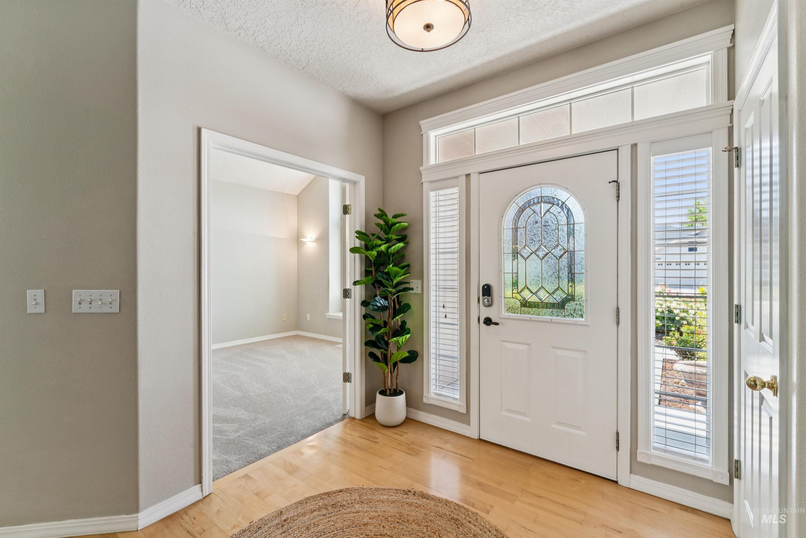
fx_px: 356
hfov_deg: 97.1
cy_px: 269
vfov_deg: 74.1
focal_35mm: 16
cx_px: 403
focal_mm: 15.9
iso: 400
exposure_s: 1/15
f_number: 13
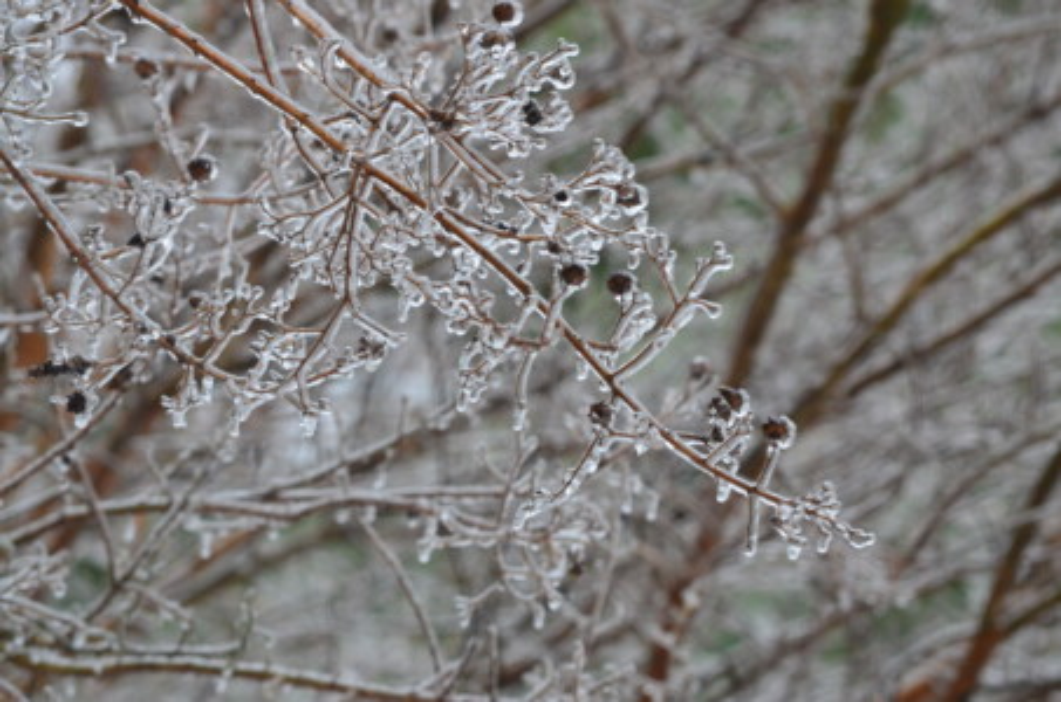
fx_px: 8823
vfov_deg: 4.6
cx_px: 530
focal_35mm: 300
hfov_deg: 6.9
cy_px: 351
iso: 560
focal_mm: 200
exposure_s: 1/125
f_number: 9
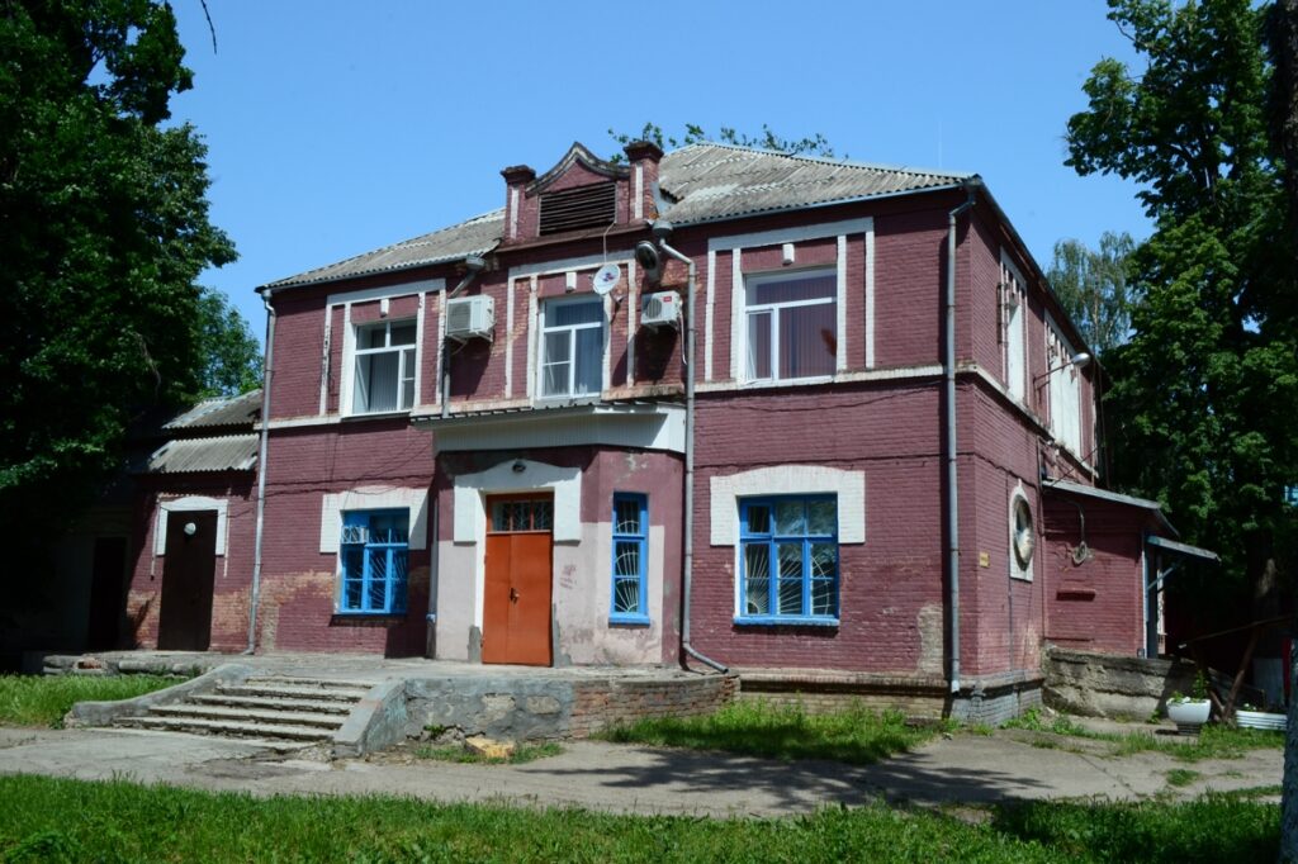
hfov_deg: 57.2
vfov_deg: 39.9
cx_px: 649
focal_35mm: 33
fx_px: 1189
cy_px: 432
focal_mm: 22
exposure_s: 1/13
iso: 100
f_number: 25
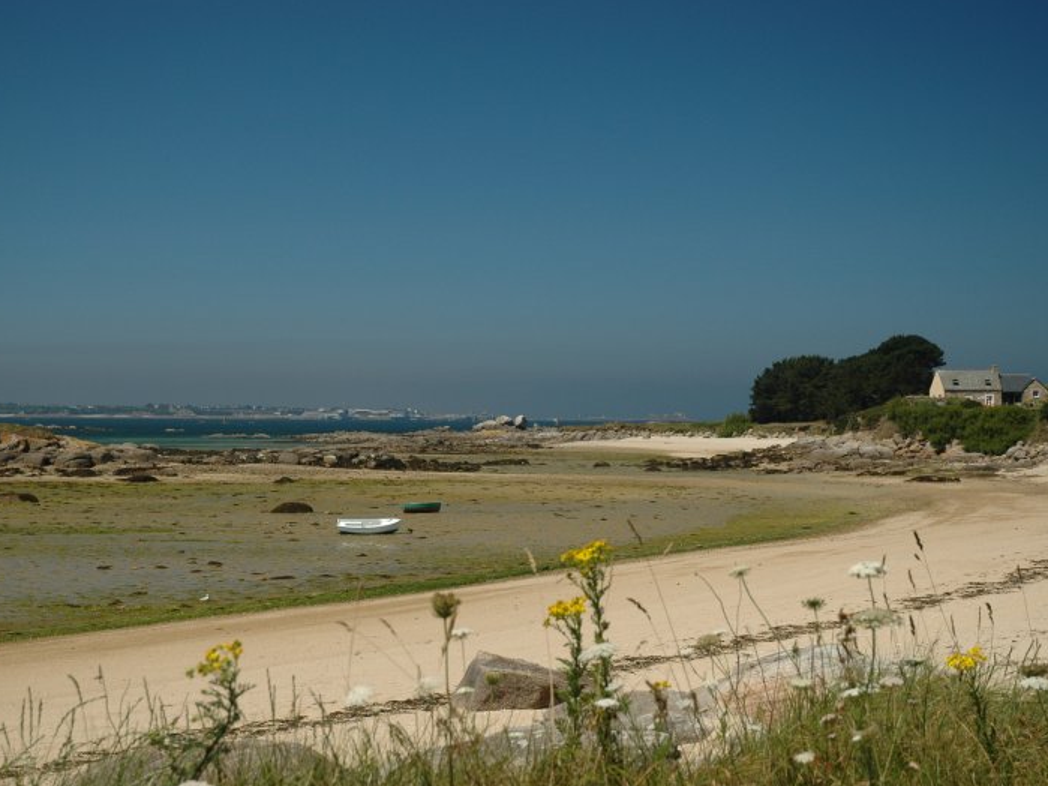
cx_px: 484
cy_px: 393
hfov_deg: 29.4
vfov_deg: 22.2
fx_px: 1998
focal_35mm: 66
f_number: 5.6
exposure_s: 1/400
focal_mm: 40
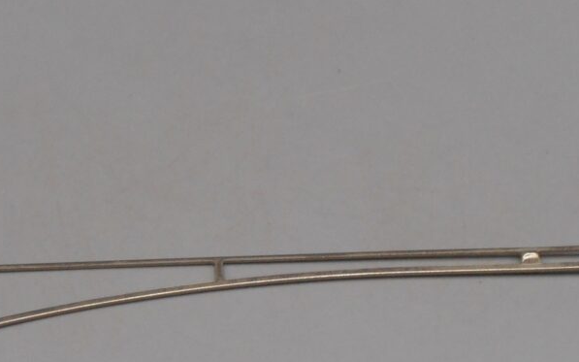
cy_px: 279
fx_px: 3014
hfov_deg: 11.0
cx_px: 298
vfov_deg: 6.9
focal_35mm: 191
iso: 220
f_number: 5.1
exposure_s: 1/250
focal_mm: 18.8
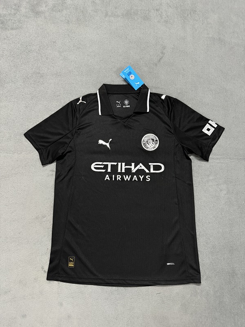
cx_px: 122
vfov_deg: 71.6
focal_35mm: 24
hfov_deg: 56.8
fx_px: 226
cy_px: 164
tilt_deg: -77.2
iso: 500
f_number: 1.78
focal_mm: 6.76
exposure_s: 1/60
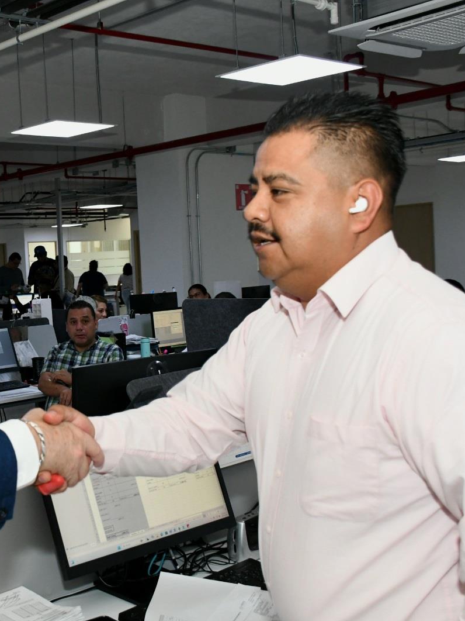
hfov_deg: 31.6
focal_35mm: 44
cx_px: 67
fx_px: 788
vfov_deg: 43.0
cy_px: 315
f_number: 5.6
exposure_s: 1/161
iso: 2000
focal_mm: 20
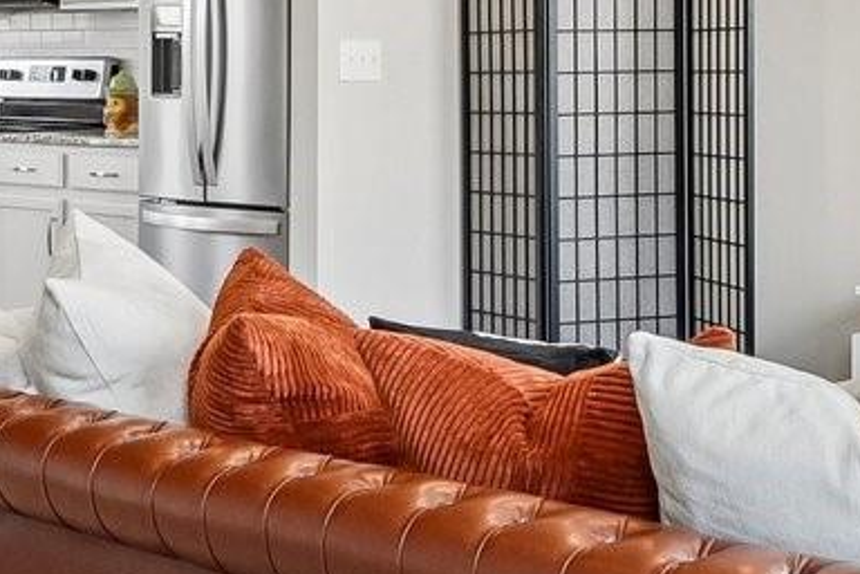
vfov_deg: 16.9
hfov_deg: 25.2
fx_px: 1911
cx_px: 569
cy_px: 73
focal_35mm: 80
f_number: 8
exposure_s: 1/15
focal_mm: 10
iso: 400
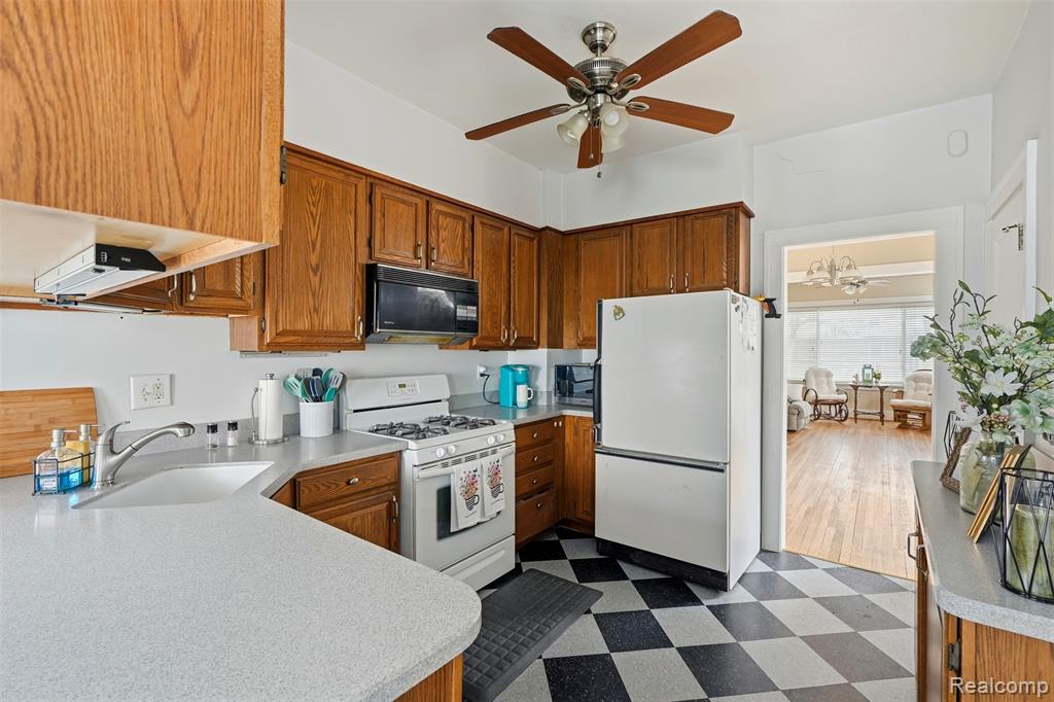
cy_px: 351
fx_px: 468
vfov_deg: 73.7
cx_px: 527
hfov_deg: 96.8
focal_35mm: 16
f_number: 8
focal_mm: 16
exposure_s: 1/50
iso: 250
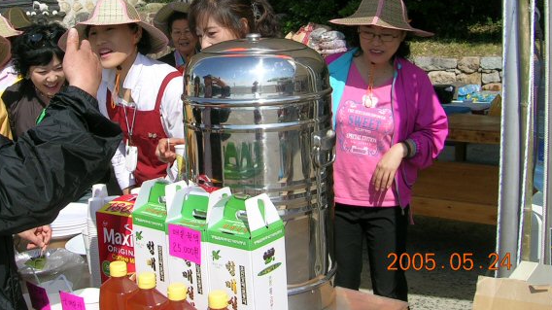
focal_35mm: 47
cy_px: 60
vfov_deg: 25.0
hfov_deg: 43.5
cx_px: 219
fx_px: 688
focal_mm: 5.4
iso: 50
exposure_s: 1/548
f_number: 4.8
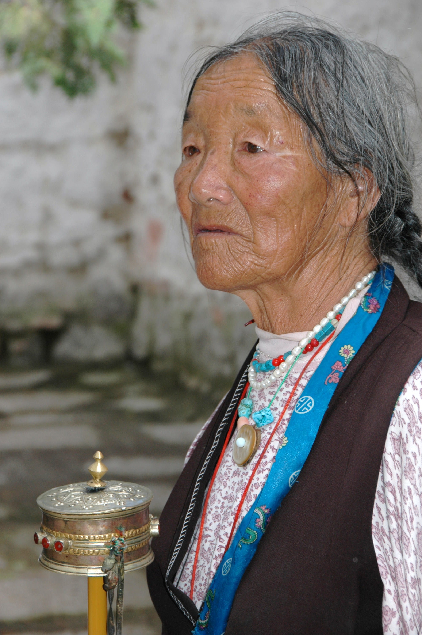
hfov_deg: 8.7
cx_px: 211
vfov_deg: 13.1
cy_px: 318
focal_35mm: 158
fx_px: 2774
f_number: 8
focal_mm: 105
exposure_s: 1/60
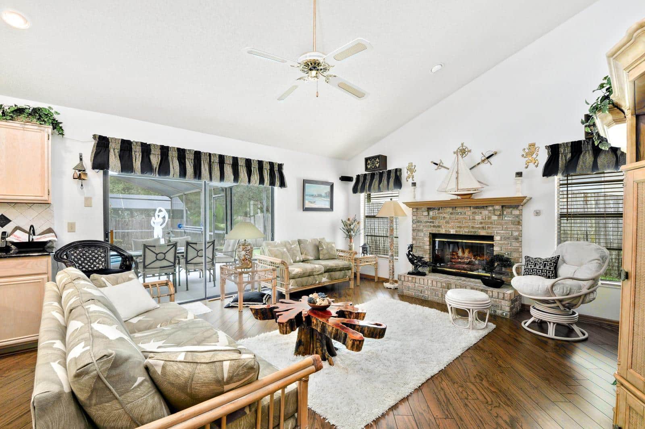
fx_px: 268
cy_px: 214
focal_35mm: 15
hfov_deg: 100.5
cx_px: 322
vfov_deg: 77.2
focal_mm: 10
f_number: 8
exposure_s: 1.6
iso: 250
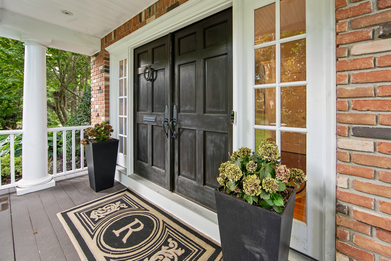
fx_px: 152
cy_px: 130
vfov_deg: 81.2
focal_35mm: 14
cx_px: 196
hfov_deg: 104.3
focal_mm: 14
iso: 100
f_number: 8
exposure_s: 1/5
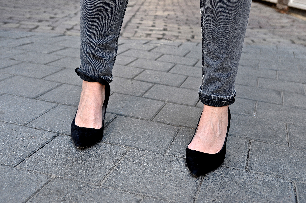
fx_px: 395
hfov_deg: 42.4
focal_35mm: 46
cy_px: 102
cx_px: 153
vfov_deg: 28.9
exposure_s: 1/80
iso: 200
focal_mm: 31
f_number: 4.5
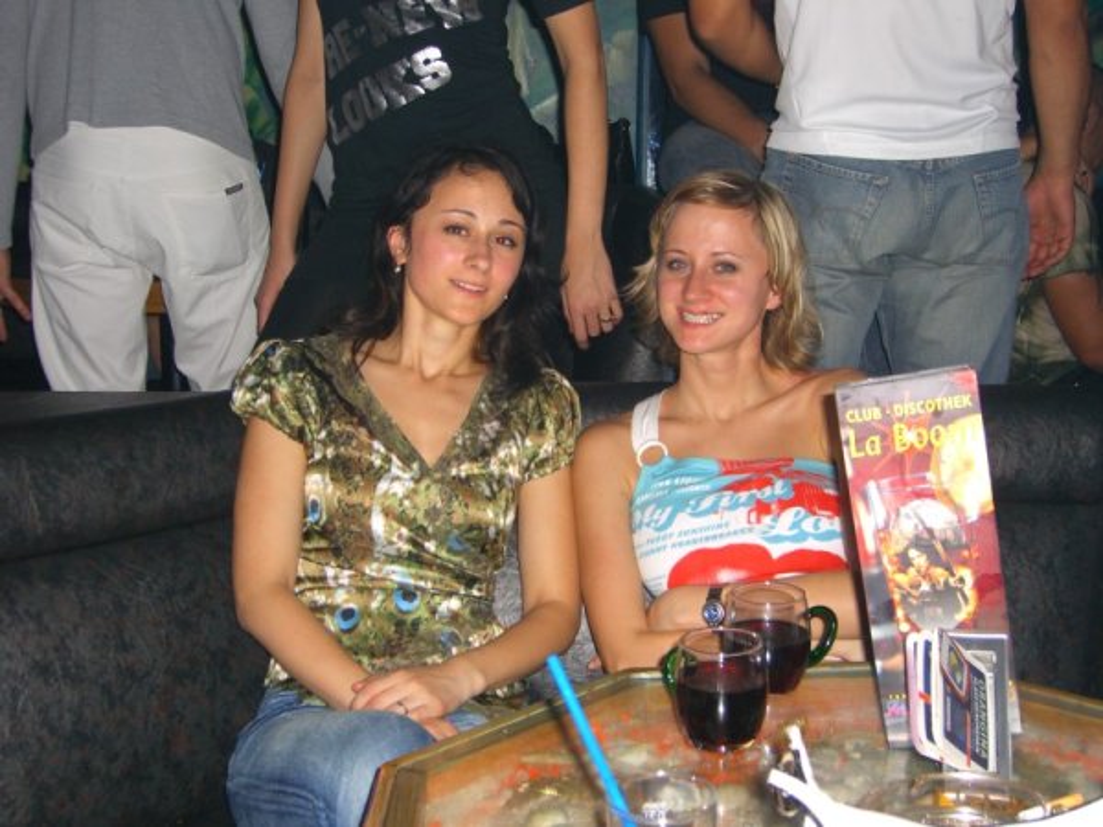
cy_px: 414
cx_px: 552
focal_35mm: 46
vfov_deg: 31.5
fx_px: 1466
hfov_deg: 41.2
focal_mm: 9.5
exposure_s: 1/60
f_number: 3.1
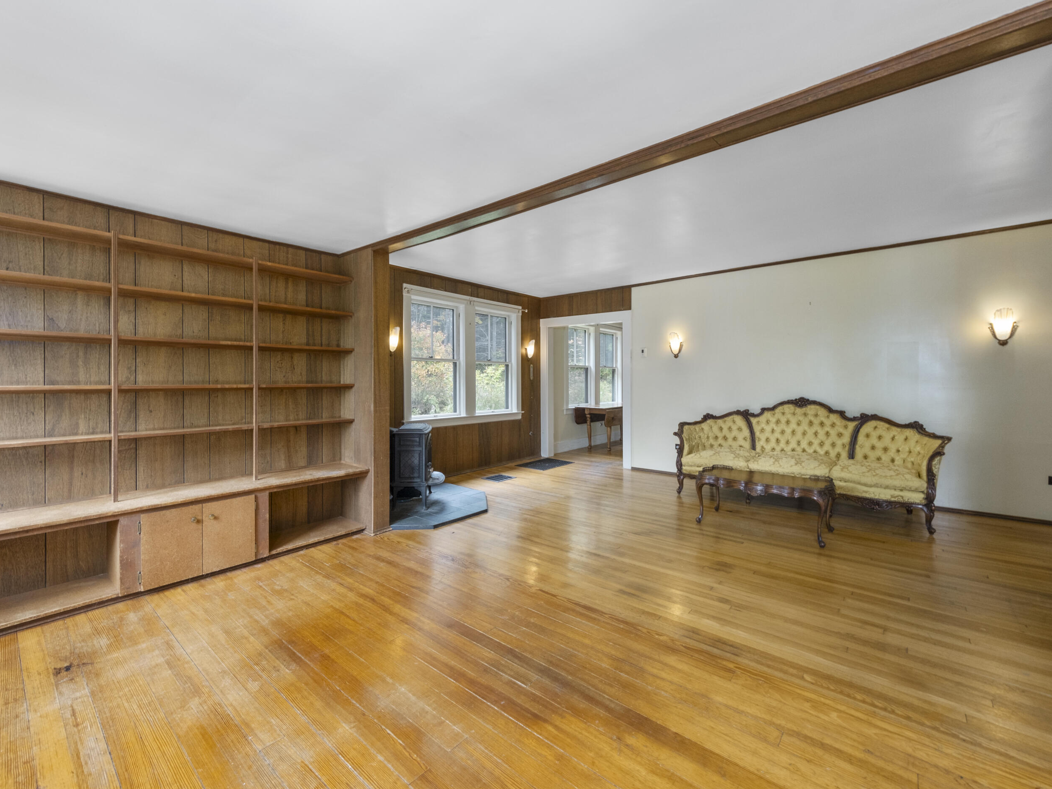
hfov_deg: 97.9
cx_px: 482
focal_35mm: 15
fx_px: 456
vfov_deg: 81.7
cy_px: 373
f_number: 8
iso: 400
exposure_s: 1/6
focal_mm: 8.4
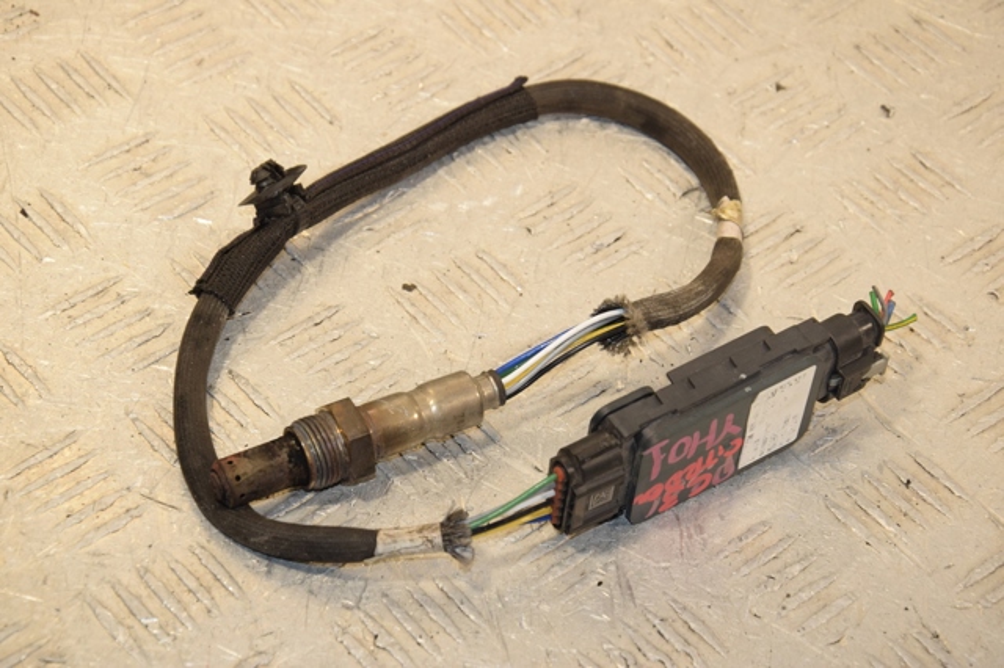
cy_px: 334
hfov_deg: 18.2
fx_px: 3136
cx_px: 502
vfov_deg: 12.2
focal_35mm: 112
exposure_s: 1/200
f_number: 8
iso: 800
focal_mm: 75
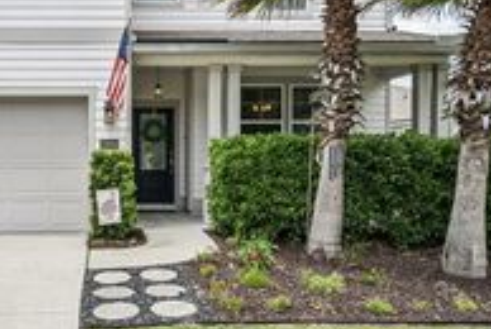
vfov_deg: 37.0
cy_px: 156
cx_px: 104
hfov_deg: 50.1
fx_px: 492
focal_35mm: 36
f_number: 8
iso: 100
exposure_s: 1/250
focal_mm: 14
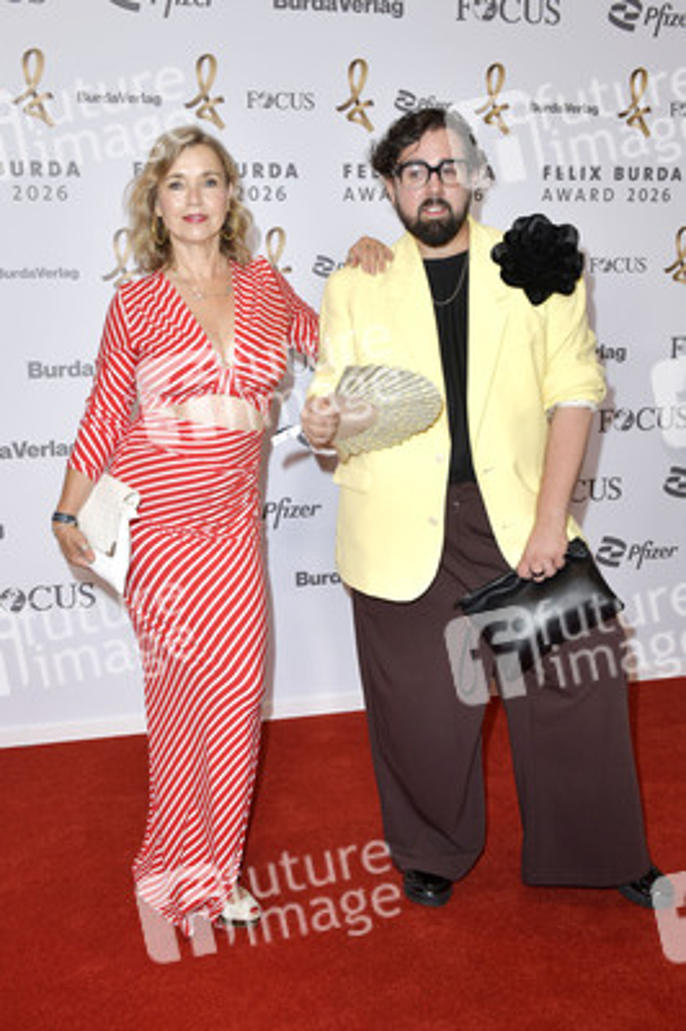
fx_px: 916
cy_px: 516
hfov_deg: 41.0
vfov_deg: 58.8
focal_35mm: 32
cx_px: 343
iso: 640
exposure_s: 1/200
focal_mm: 32
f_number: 6.3
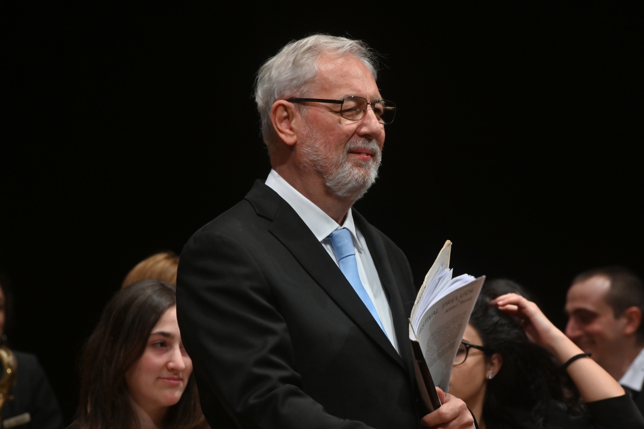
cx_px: 322
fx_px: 5363
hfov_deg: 6.9
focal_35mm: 300
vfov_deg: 4.6
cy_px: 214
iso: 3200
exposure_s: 1/160
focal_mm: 300
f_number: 16
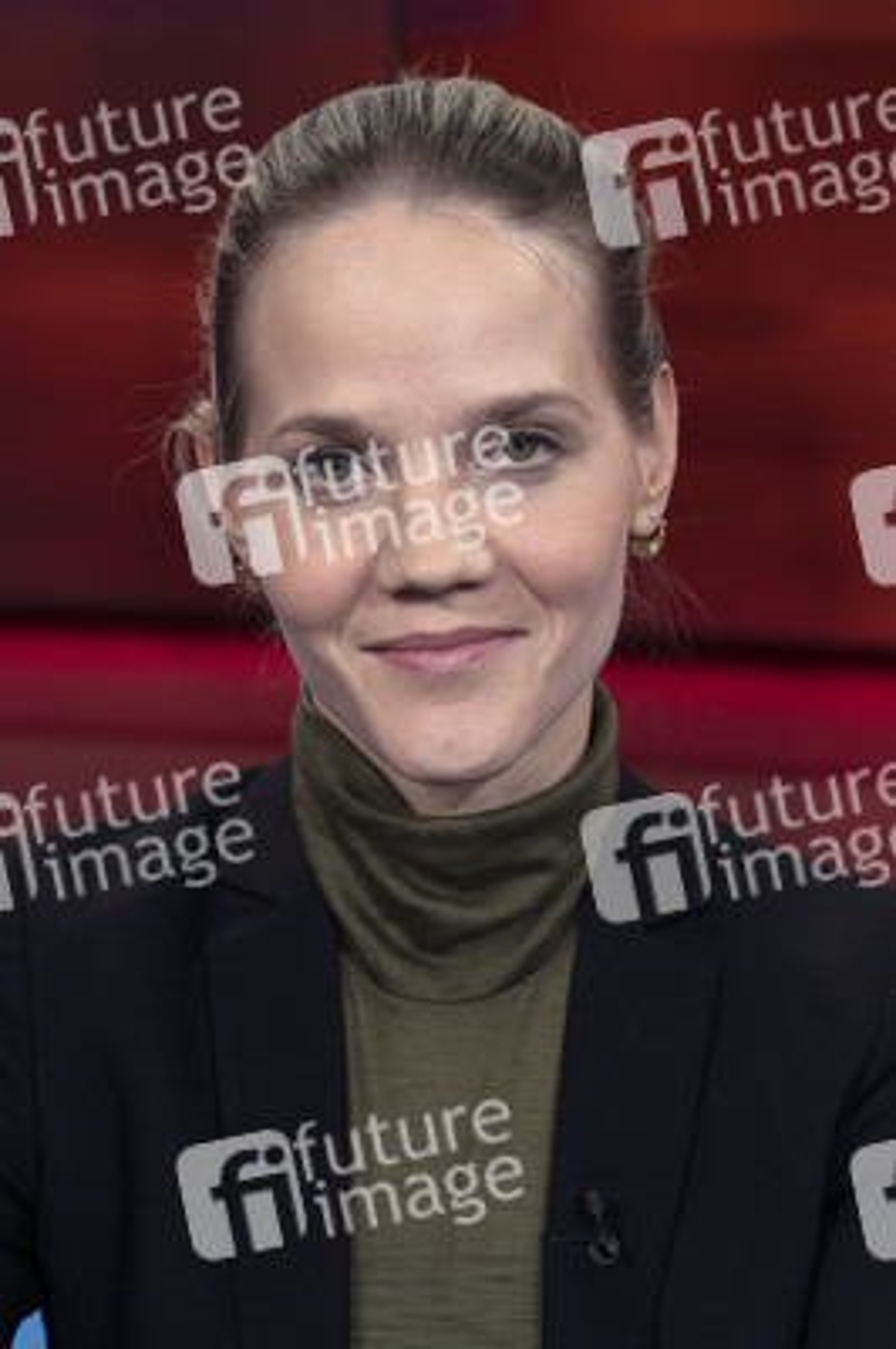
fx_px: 2805
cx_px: 448
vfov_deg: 27.0
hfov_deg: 18.2
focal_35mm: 75
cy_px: 674
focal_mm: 75
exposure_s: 1/125
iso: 1600
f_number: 5.6
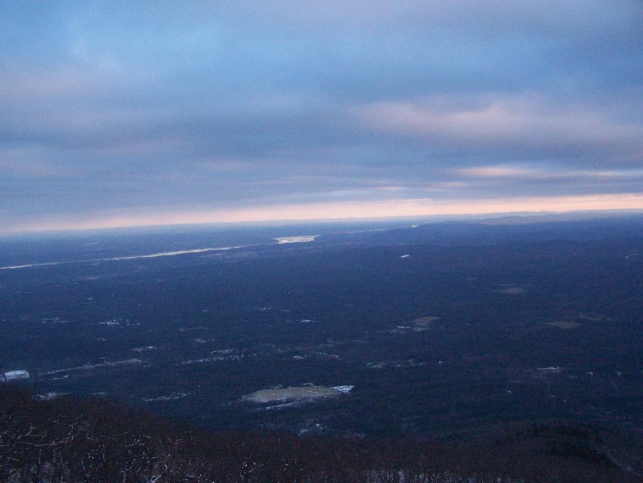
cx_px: 322
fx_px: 706
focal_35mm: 38
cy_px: 242
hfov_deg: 49.0
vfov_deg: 37.7
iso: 400
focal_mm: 6.3
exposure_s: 1/320
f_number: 2.8
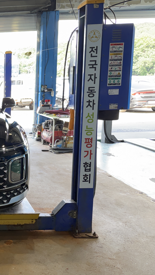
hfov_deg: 25.1
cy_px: 142
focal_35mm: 40
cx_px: -54
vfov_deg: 50.5
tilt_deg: -10.8
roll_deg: +0.2
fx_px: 292
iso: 160
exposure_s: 1/120
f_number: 1.78
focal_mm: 6.76
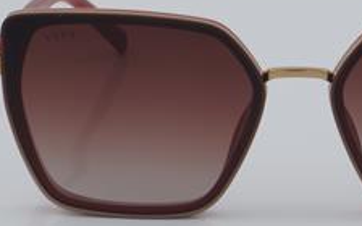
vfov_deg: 8.7
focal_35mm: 150
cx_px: 294
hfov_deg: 13.9
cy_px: 89
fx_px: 1479
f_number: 32
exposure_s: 1/4
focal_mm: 55
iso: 100
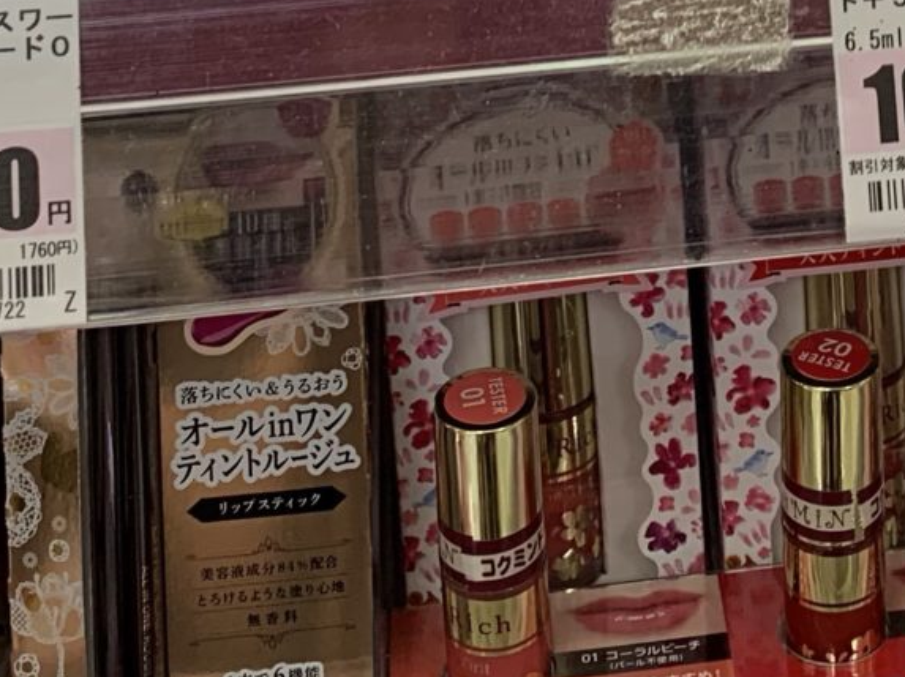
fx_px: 2430
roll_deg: +1.1
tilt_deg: -14.0
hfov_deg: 20.6
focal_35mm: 93
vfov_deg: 14.2
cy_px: -505
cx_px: 826
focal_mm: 4.25
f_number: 1.8
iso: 25
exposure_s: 1/123
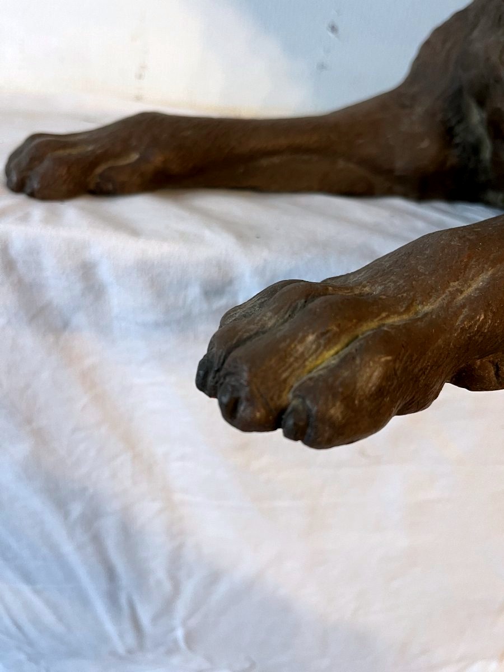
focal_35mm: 26
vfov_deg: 67.3
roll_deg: -5.7
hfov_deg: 53.1
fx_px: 505
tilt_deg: -30.6
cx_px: 252
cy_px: 336
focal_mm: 5.1
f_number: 1.6
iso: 80
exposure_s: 1/50
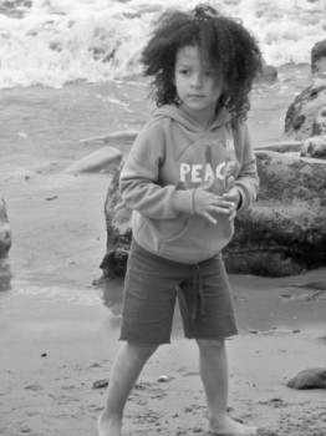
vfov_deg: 11.3
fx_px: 2200
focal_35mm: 175
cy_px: 218
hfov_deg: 8.5
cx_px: 163
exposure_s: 1/160
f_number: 5.1
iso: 100
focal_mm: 37.7
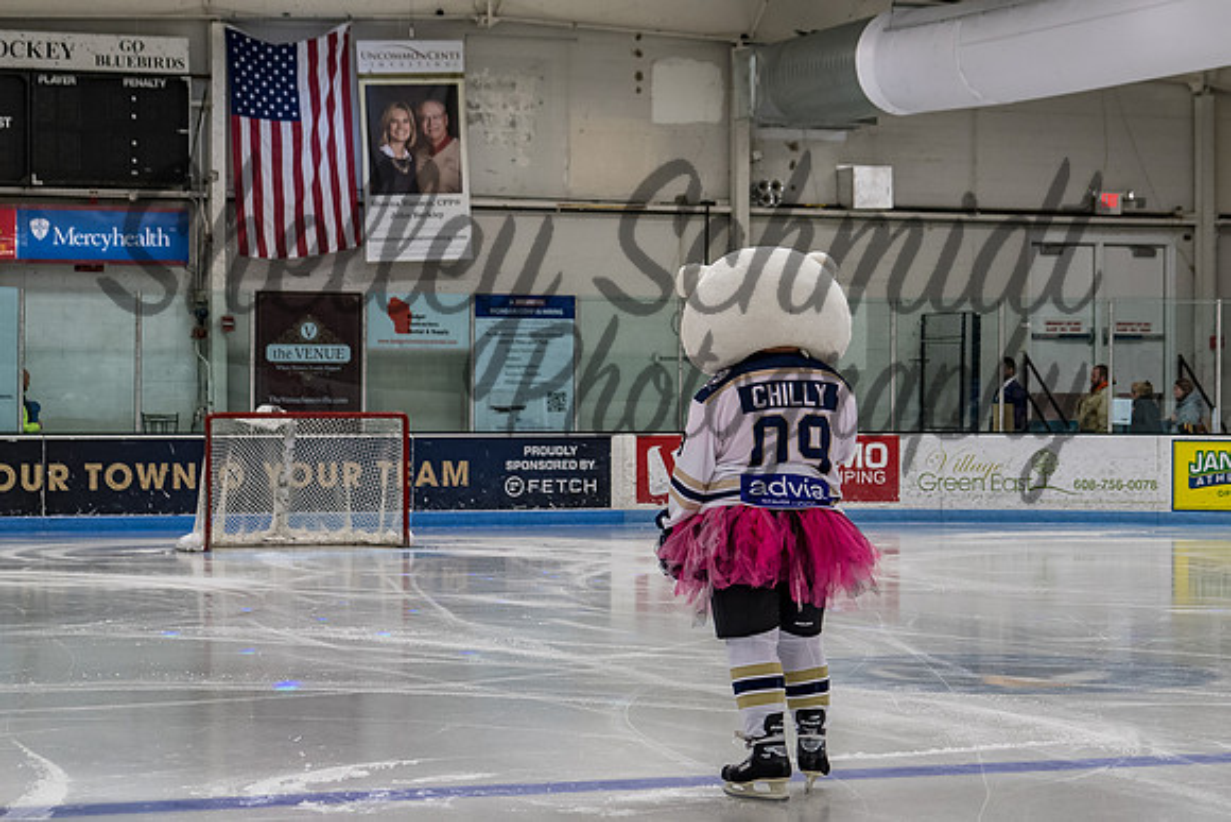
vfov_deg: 14.2
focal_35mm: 96
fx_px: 3292
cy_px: 376
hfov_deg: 21.2
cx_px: 710
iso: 1250
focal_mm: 55
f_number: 4
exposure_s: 1/250
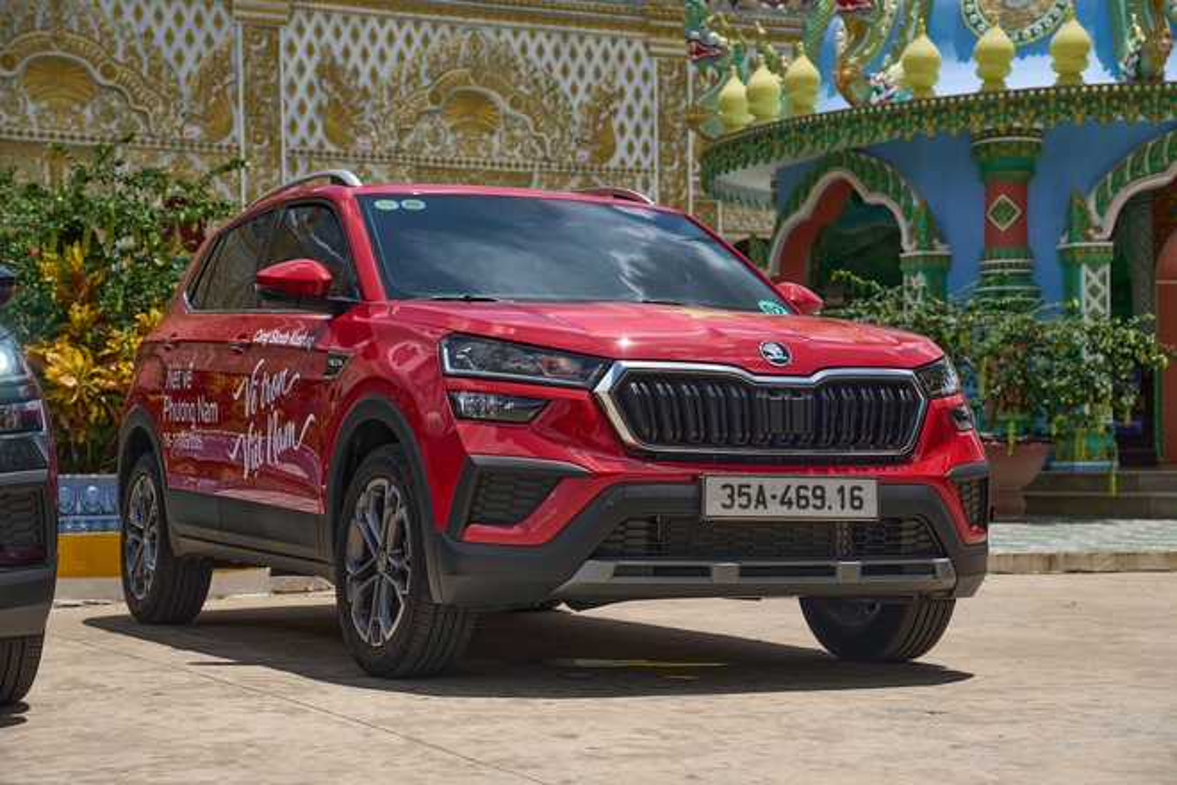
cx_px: 588
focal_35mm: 74
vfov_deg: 18.5
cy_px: 392
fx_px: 2403
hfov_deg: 27.5
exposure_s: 1/2500
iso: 100
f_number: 4
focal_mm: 49
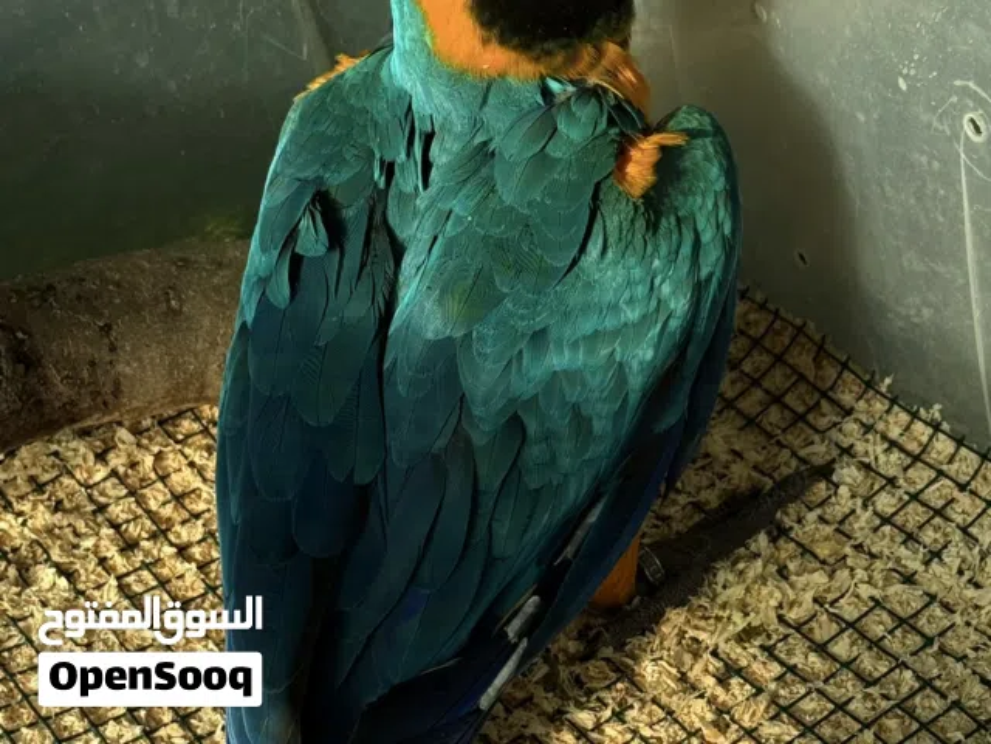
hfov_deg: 39.7
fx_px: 1374
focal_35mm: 48
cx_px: 496
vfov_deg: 30.3
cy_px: 372
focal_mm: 6.76
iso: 64
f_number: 1.78
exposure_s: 1/596
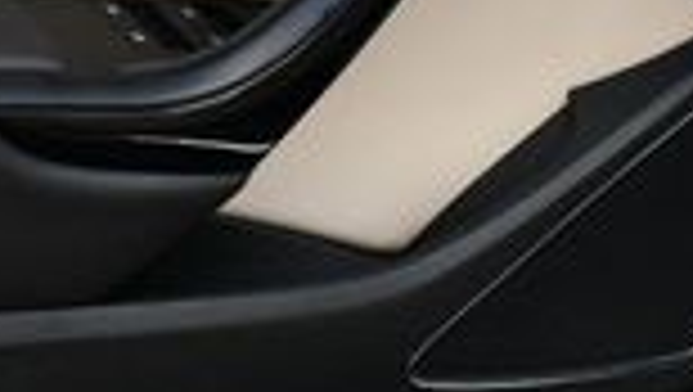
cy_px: -27
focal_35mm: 157
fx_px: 2888
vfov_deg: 7.7
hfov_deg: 13.0
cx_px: -324
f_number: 5.6
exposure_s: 1/250
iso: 320
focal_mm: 18
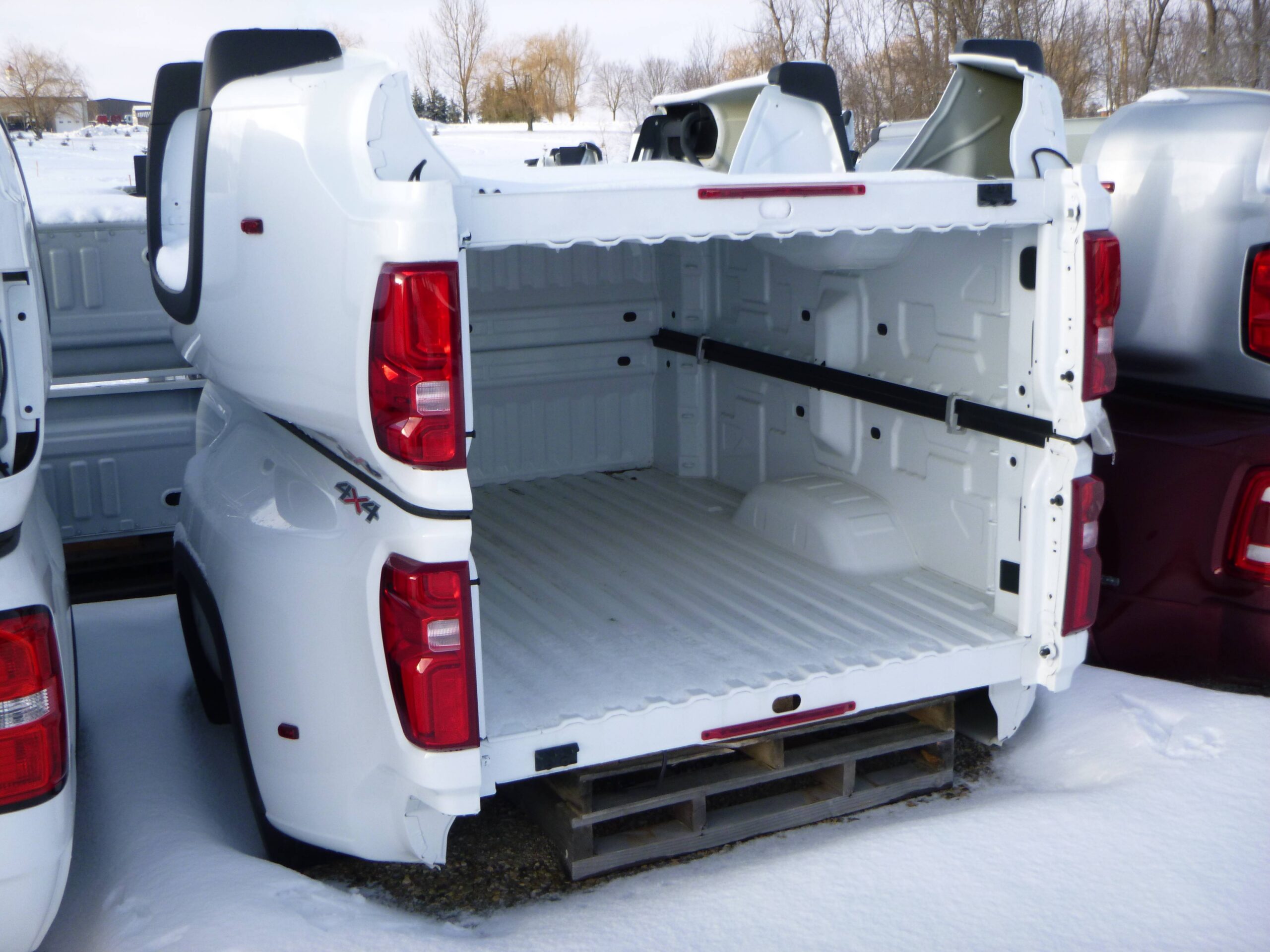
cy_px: 476
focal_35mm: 41
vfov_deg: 35.1
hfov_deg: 45.8
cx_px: 635
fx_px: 1504
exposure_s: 1/160
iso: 100
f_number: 4.6
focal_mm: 7.3
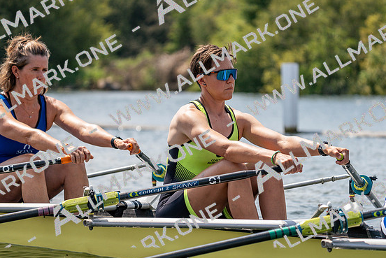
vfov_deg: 6.6
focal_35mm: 210
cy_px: 128
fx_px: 2253
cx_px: 195
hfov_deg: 9.8
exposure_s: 1/1600
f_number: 5.6
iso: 200
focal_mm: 200
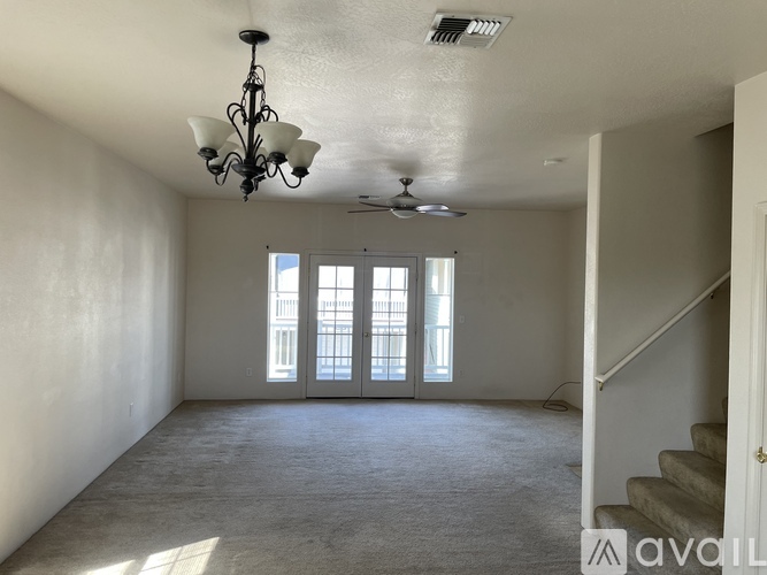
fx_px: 576
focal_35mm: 26
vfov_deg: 53.0
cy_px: 288
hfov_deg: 67.3
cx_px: 384
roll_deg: -1.0
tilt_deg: -0.2
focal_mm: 4.2
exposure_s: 1/121
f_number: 1.6
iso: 80
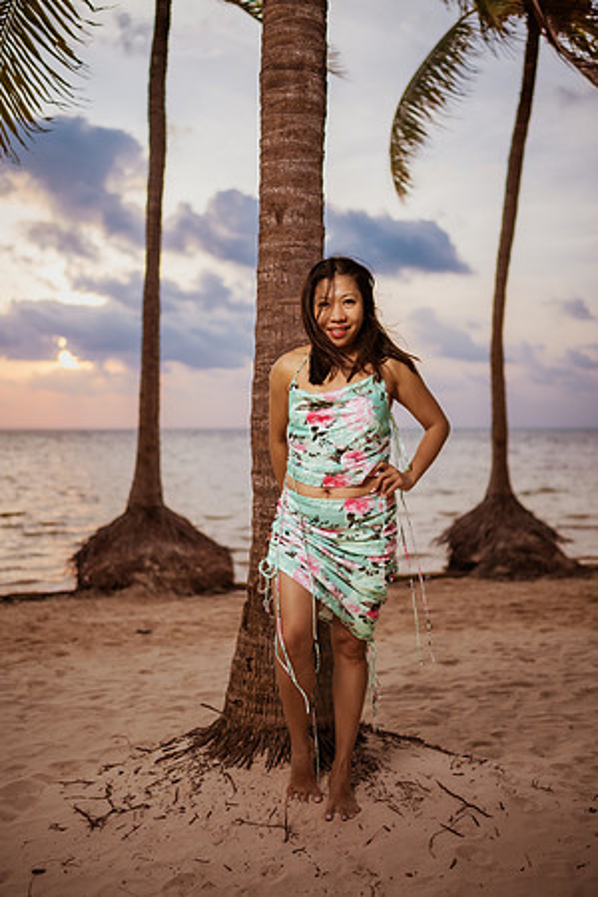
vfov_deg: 54.4
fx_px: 872
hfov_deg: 37.9
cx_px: 299
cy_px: 448
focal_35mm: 35
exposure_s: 1/1600
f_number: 1.8
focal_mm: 35
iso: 50
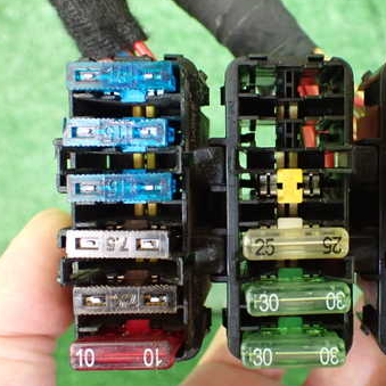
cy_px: 203
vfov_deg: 36.1
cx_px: 274
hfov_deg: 35.5
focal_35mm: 47
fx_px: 593
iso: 1000
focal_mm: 5.4
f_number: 2.3
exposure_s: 1/30
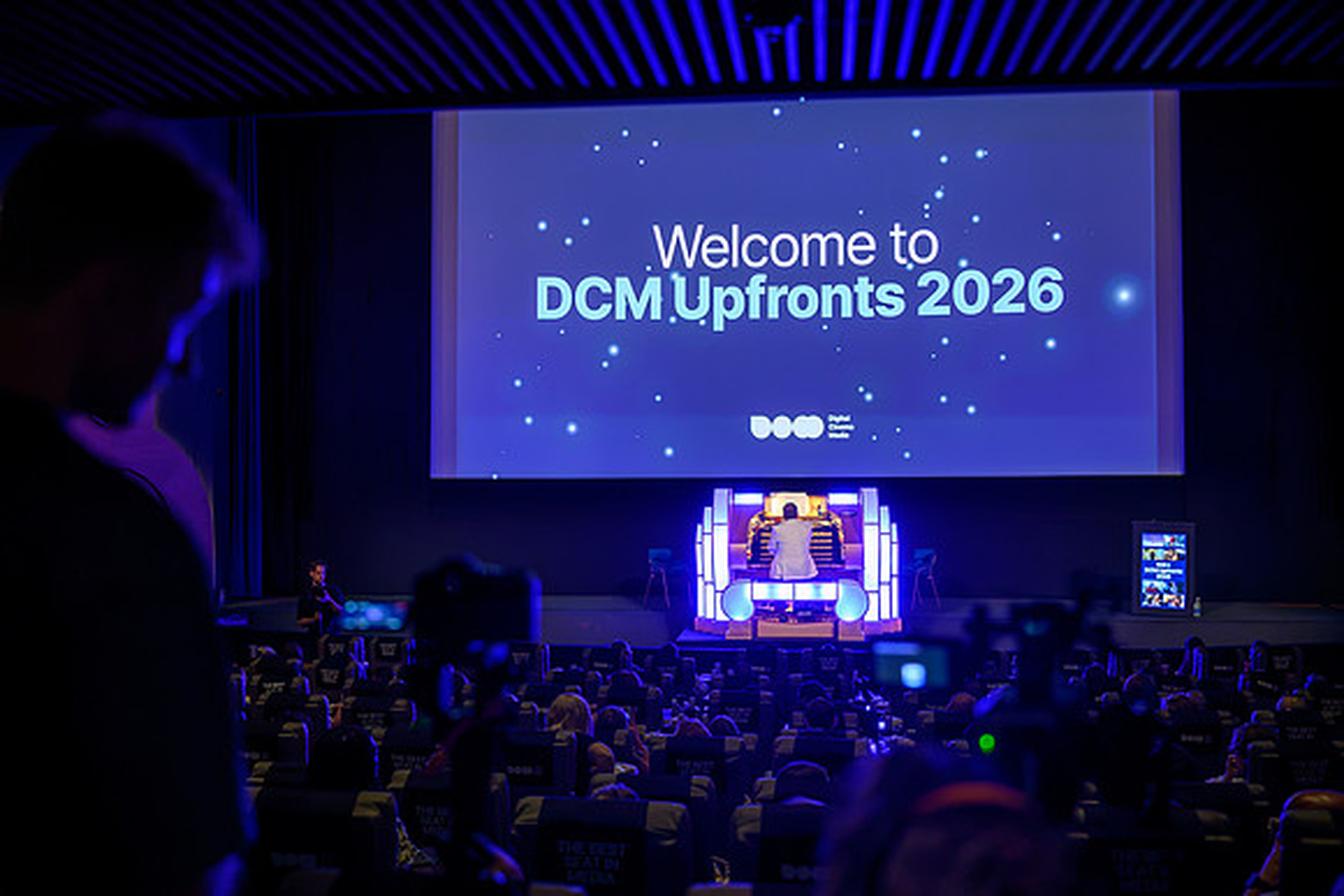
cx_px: 606
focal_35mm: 39
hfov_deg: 49.4
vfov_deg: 34.2
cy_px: 448
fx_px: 1459
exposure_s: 1/125
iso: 1250
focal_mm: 35
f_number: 2
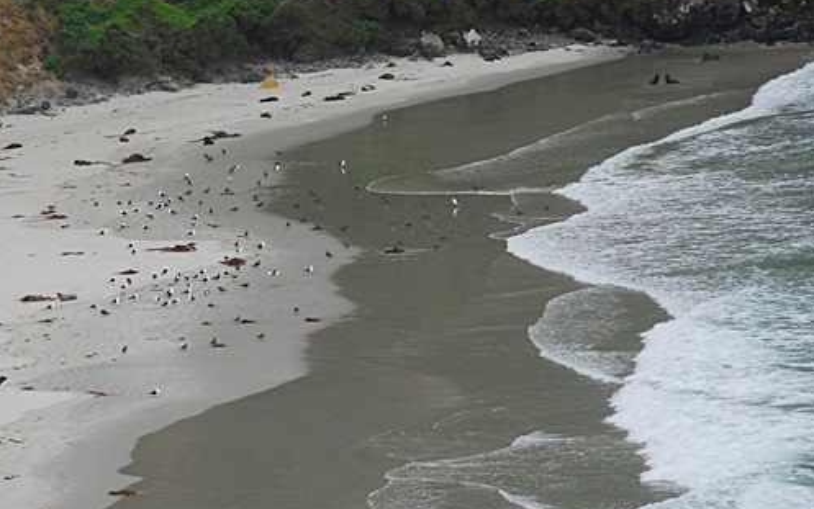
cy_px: 259
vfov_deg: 3.9
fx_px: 7386
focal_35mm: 333
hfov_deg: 6.3
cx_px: 195
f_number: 6.3
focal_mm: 135
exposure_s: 1/500
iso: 400
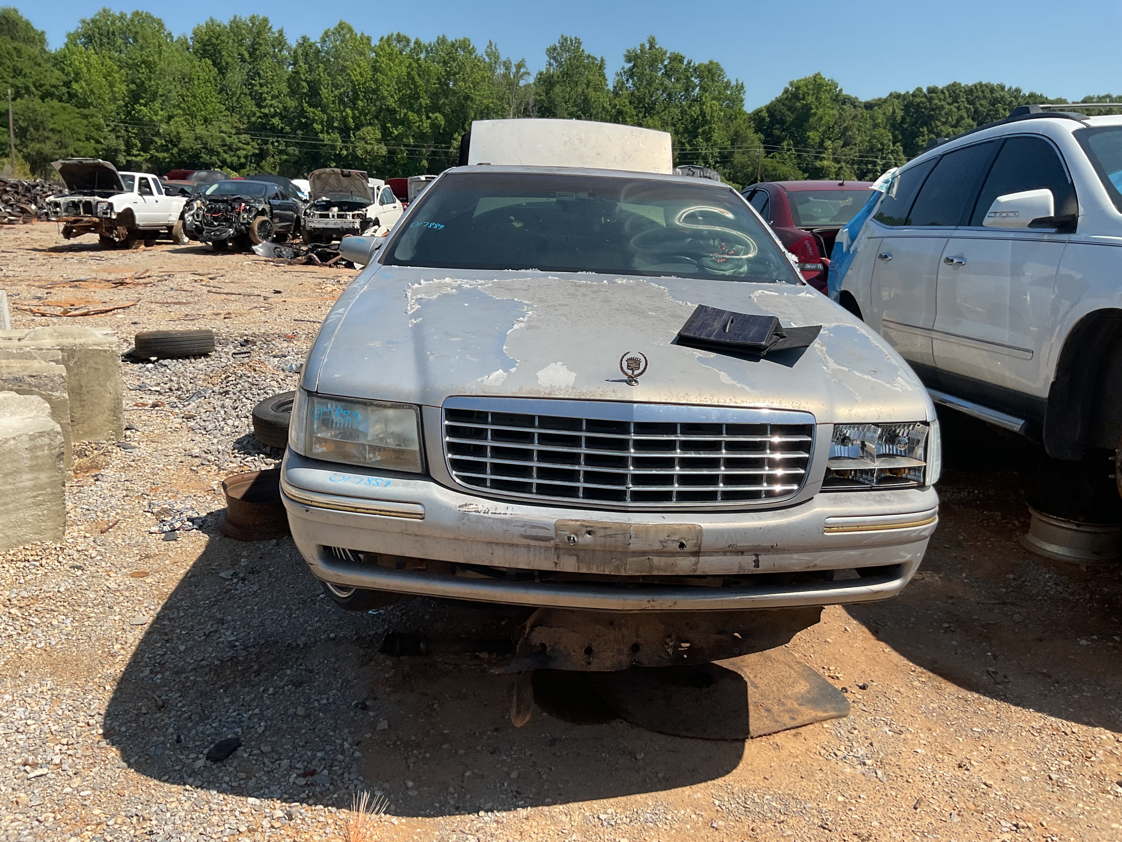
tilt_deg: -16.2
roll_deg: -0.5
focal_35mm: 29
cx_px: 561
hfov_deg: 61.7
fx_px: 940
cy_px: 421
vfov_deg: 48.2
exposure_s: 1/1786
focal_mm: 3
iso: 16
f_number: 1.8
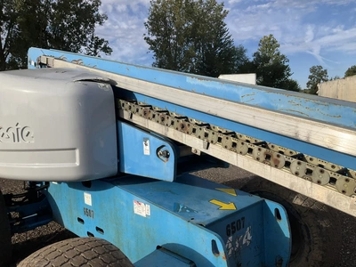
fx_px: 298
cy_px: 134
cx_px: 178
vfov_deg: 48.2
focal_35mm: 29
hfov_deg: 61.7
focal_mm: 3
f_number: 1.8
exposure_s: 1/2058
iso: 25
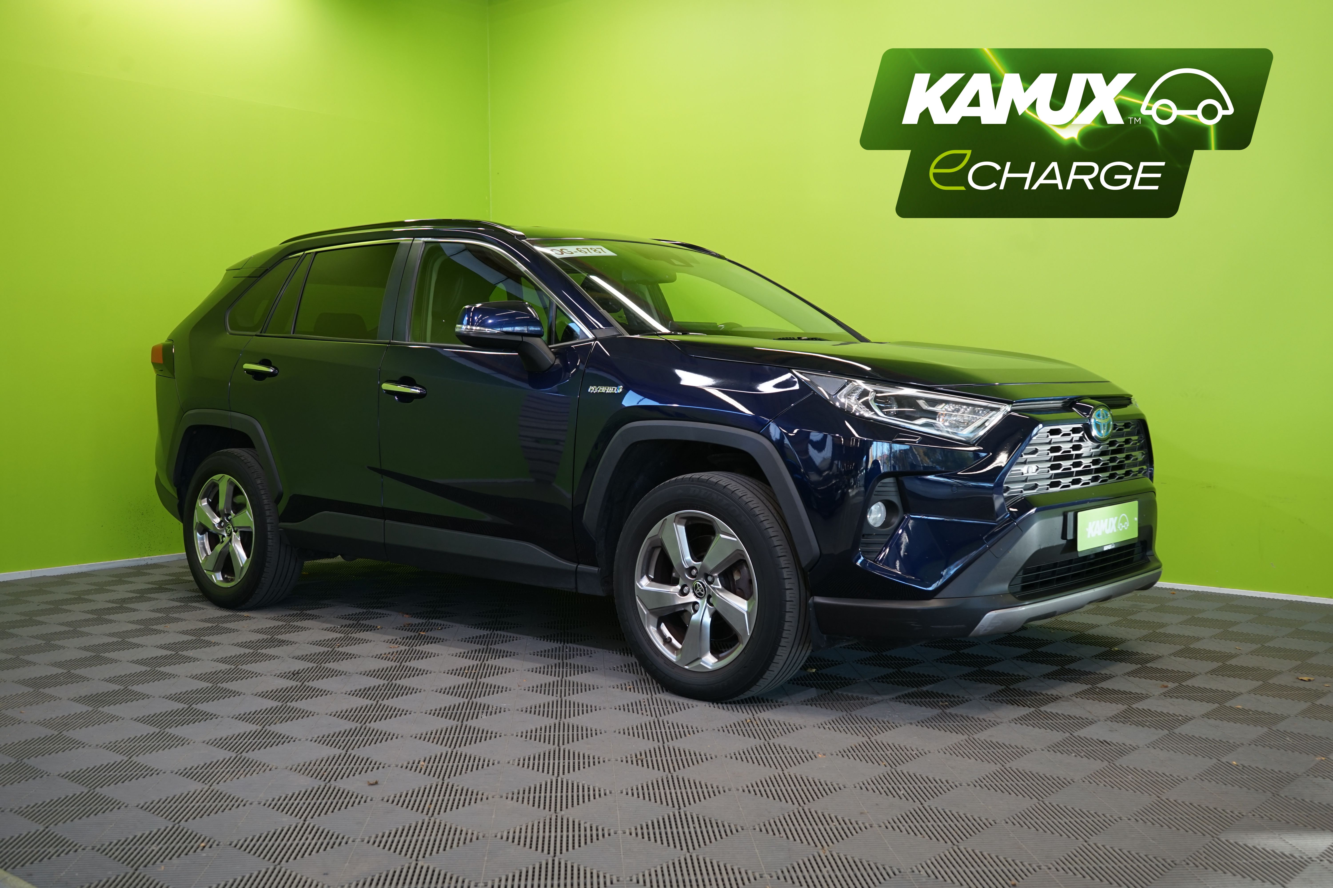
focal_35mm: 36
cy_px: 444
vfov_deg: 36.9
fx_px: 1333
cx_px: 666
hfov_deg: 53.1
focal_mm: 36
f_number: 6.3
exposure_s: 1/30
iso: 500
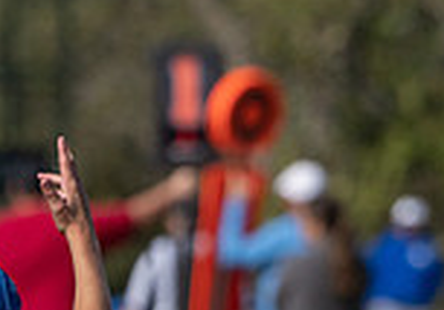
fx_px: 16629
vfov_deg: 1.1
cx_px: 465
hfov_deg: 1.5
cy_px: 411
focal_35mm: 1328
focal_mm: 285
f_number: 5.6
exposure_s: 1/4000
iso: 160
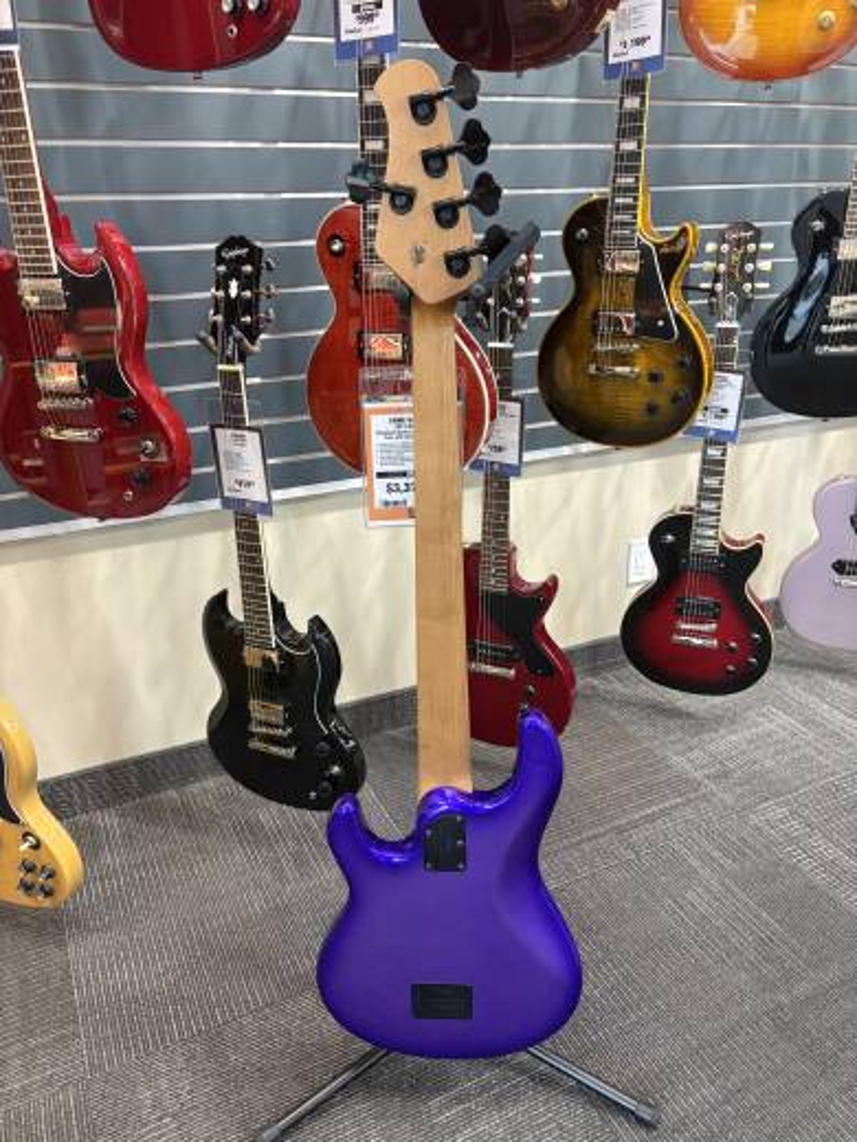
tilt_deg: -22.9
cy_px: 571
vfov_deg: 67.3
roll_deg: +1.6
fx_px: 858
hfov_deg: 53.1
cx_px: 428
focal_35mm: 26
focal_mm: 5.96
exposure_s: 1/60
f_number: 1.6
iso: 250
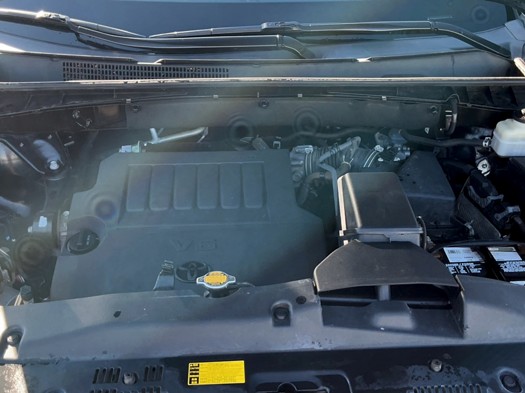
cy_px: 196
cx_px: 262
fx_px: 455
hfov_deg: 60.0
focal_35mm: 30
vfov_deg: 46.8
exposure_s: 1/120
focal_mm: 3
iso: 40
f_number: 1.8
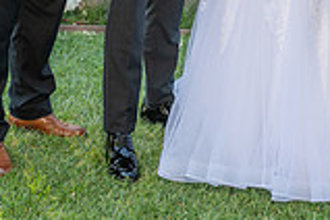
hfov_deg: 17.4
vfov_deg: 11.2
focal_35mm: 117
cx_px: 228
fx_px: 1072
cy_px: -113
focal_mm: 32
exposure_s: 1/200
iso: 200
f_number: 5.6
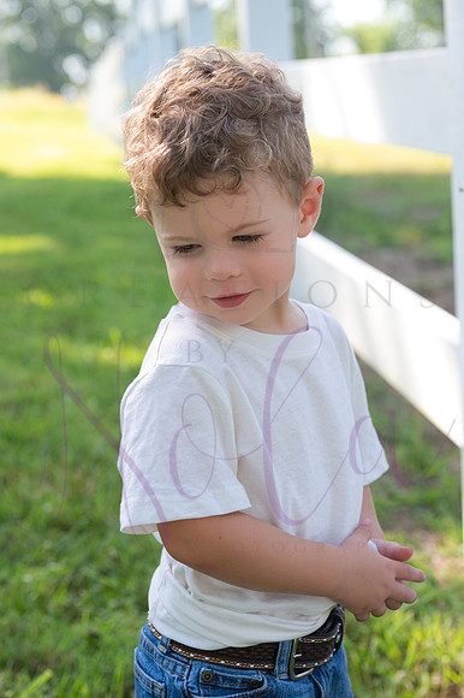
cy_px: 349
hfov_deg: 20.0
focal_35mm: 68
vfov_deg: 29.7
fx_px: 1316
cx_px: 232
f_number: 5
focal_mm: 68
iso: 400
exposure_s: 1/320
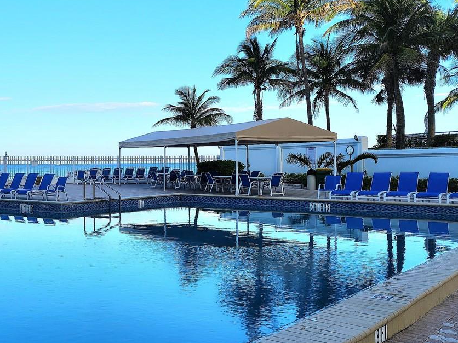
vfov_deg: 32.9
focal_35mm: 44
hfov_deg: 39.7
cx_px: 42
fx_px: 582
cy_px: 180
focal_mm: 6.4
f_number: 1.8
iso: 12
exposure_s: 1/909
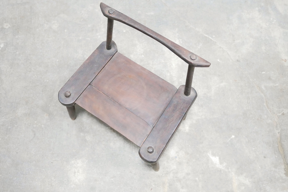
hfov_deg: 46.4
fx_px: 336
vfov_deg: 31.9
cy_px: 92
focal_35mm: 42
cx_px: 145
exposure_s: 1/60
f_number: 1.7
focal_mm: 20
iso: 3200
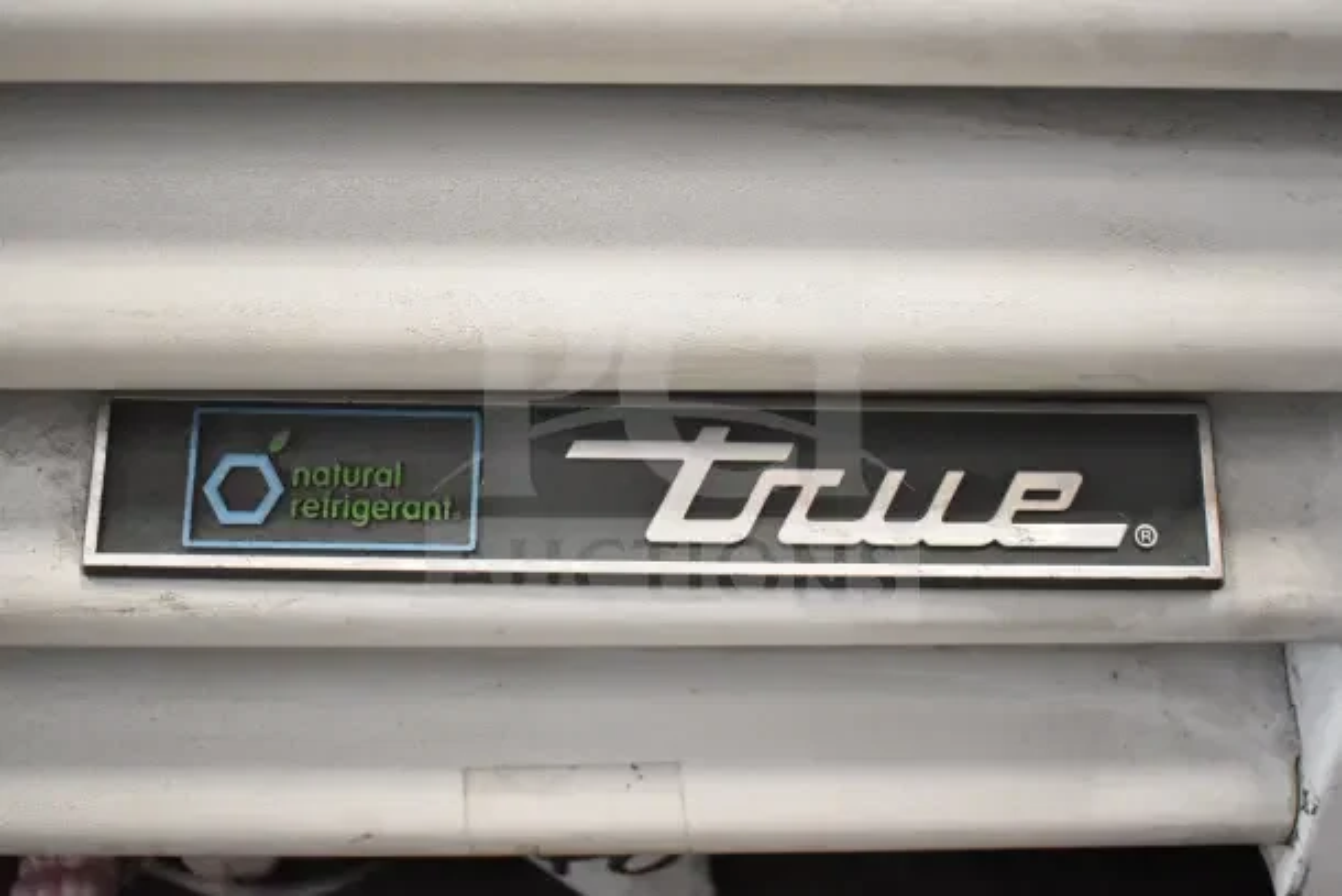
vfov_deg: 30.9
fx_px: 1622
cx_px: 671
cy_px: 448
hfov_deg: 45.0
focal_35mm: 44
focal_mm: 29
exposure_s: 1/100
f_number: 5
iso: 6400
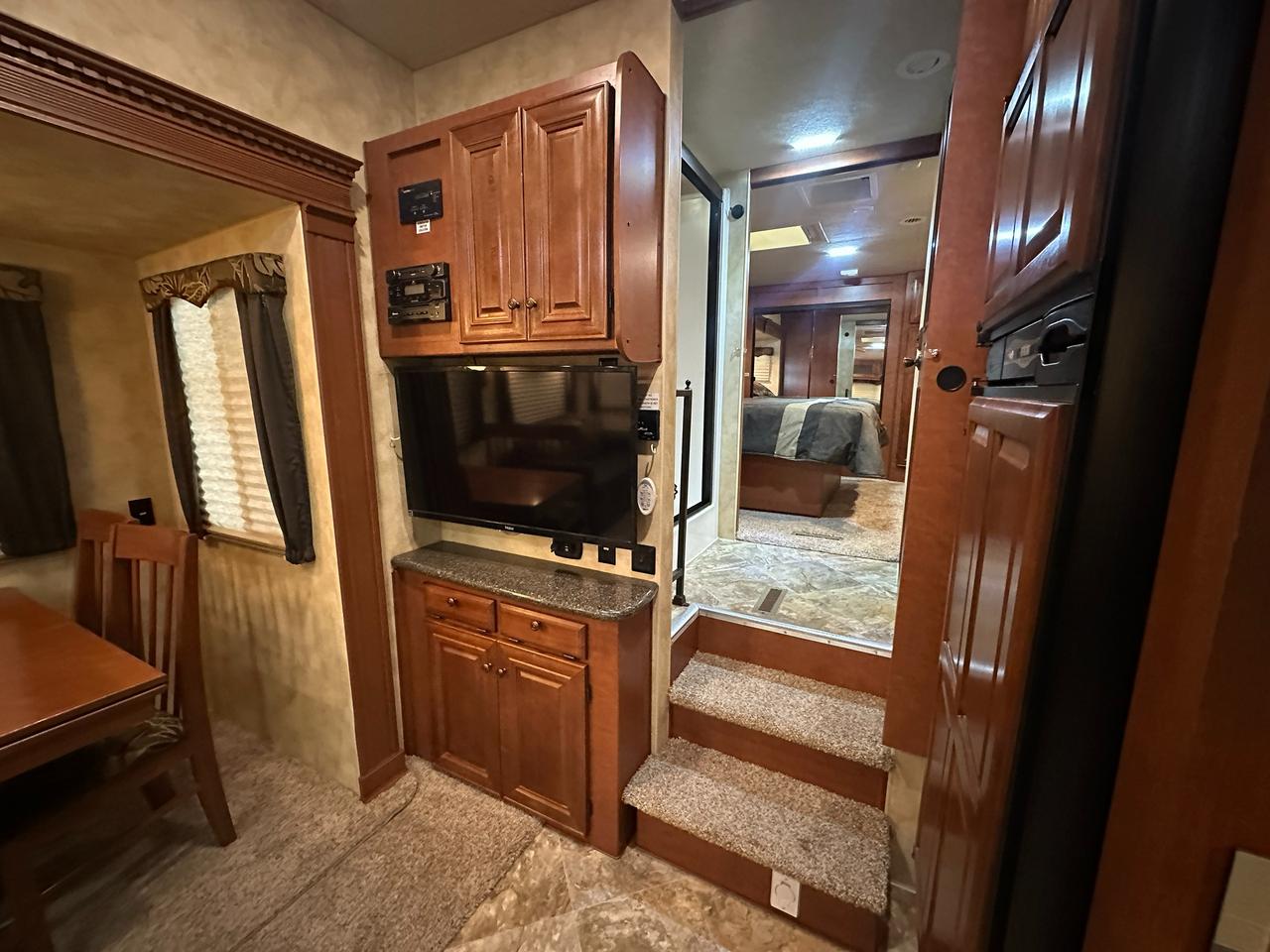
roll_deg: -1.0
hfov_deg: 102.1
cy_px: 476
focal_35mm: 14
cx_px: 635
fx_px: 514
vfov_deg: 85.7
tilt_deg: -9.9
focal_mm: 2.22
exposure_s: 1/40
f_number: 2.2
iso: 1250
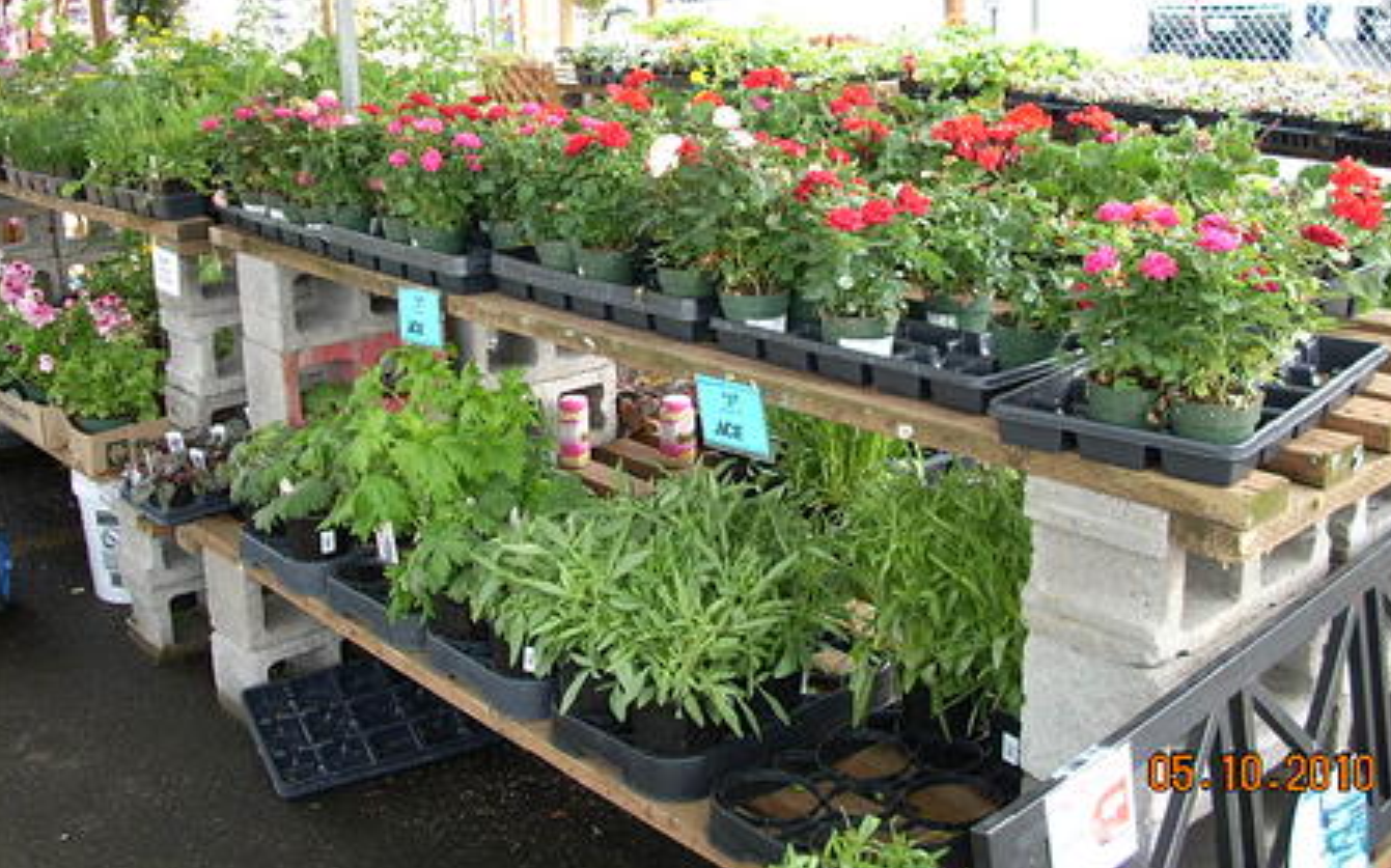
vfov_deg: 31.1
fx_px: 1554
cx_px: 711
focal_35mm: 41
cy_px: 342
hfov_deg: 48.2
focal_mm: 6.2
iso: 64
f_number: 2.8
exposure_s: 1/60
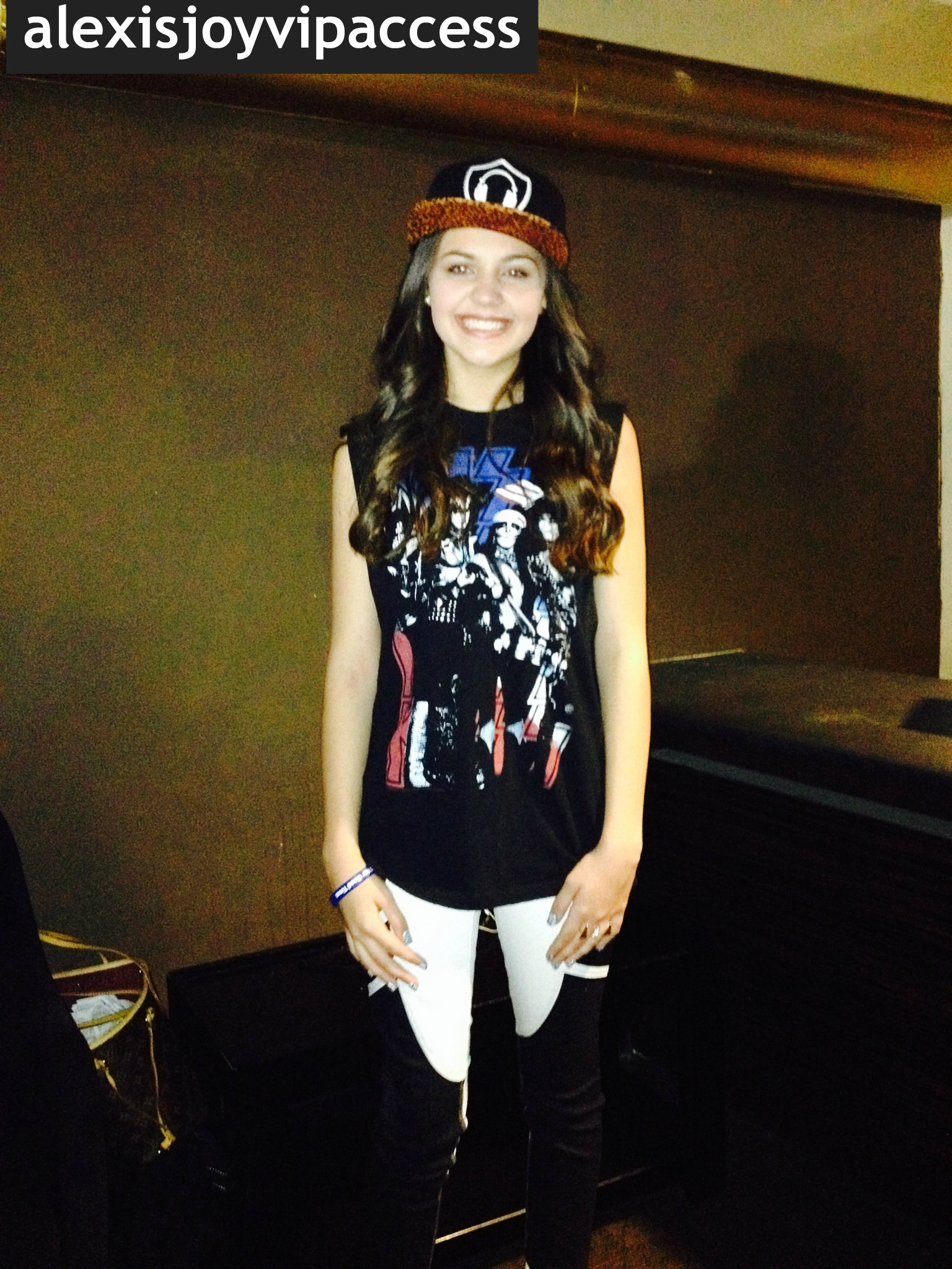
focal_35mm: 35
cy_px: 634
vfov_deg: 52.6
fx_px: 1283
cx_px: 476
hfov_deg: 40.7
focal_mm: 4.28
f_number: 2.4
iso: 800
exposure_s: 1/16
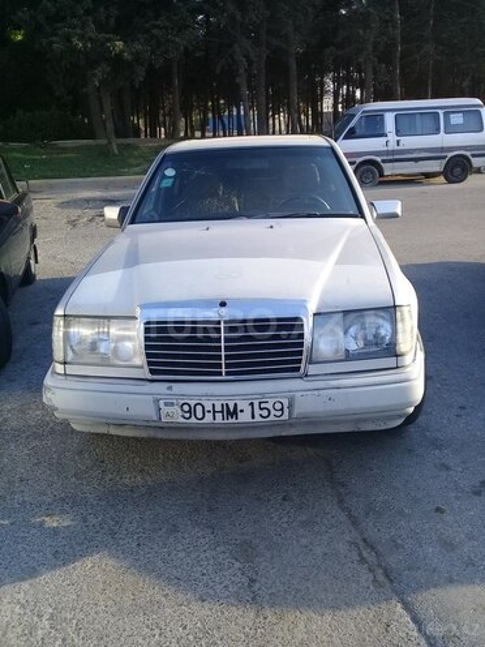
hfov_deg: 45.4
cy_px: 324
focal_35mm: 31
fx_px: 579
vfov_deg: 58.4
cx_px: 242
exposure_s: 1/323
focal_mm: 3.3
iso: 50
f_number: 2.2
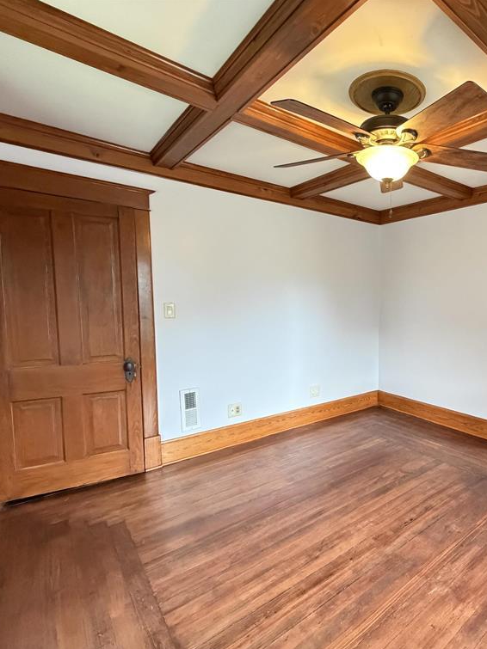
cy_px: 328
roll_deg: -0.3
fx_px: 357
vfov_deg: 84.7
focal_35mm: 19
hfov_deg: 63.1
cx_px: 385
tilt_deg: -5.2
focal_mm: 2.22
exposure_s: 1/60
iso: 800
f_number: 2.2
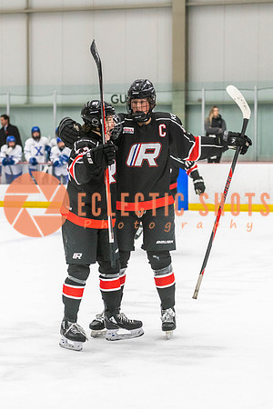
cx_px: 122
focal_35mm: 106
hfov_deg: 12.9
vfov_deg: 19.2
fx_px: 1209
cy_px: 204
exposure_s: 1/640
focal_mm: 70
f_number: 2.8
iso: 1800
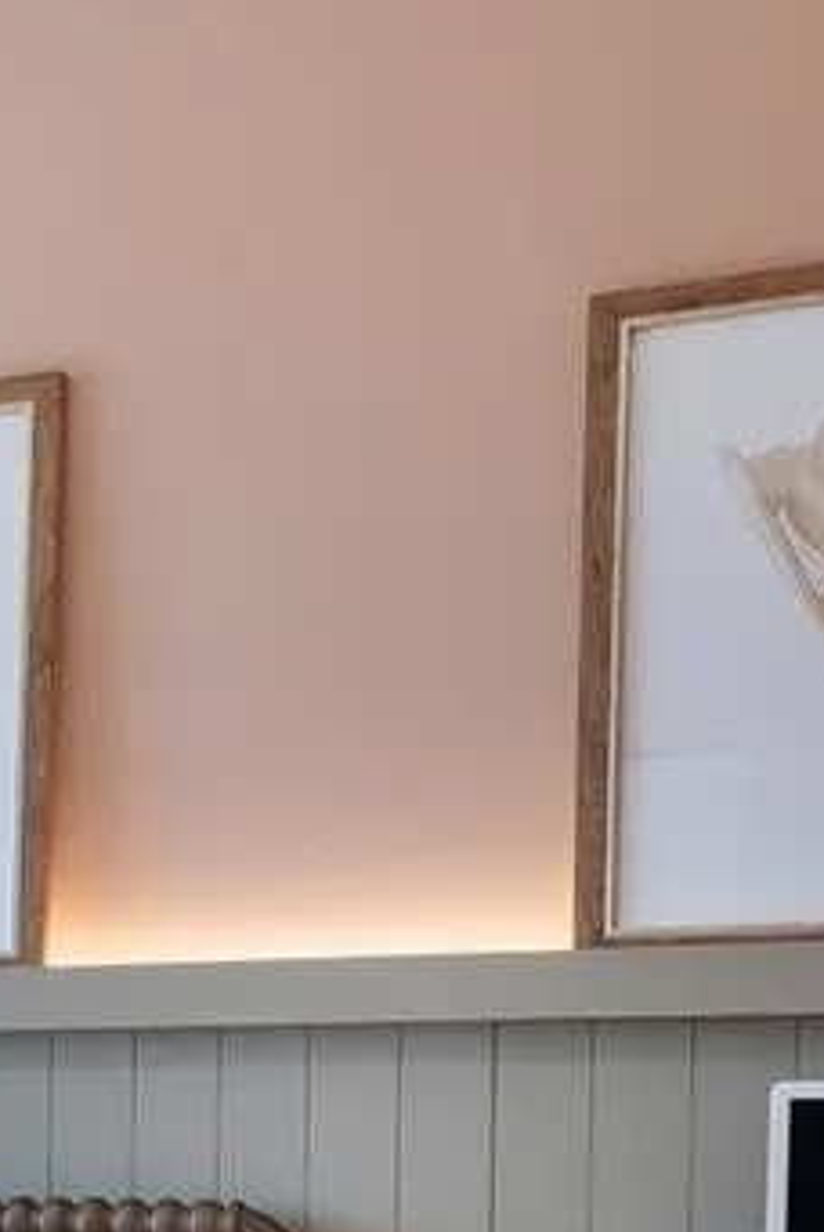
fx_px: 3049
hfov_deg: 13.5
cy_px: 1111
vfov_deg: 22.3
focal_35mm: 89
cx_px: -737
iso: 400
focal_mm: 19
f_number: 22
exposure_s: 1/10
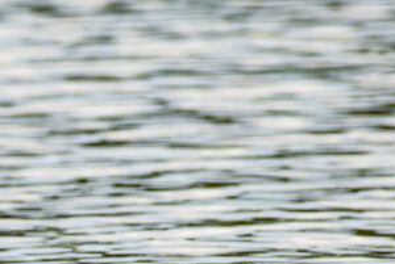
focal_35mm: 1536
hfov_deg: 1.3
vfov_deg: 0.9
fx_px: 16878
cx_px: -263
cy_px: 240
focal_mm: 300
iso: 400
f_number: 5.6
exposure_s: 1/800
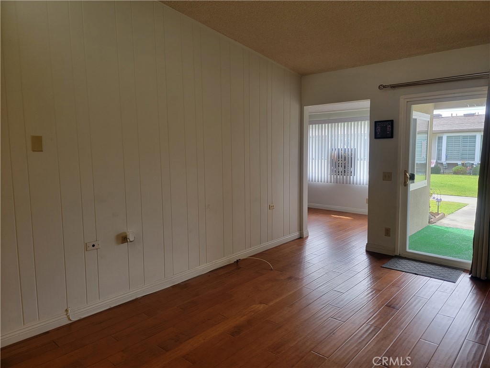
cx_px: 245
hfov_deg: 71.6
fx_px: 340
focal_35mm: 24
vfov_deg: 56.8
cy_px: 184
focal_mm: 6.7
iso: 80
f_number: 1.8
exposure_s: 1/120
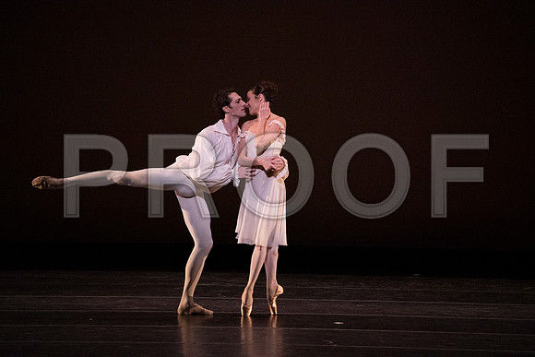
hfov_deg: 5.7
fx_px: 5366
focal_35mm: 361
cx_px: 268
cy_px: 178
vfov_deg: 3.8
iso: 20000
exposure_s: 1/400
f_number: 5.6
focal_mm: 361
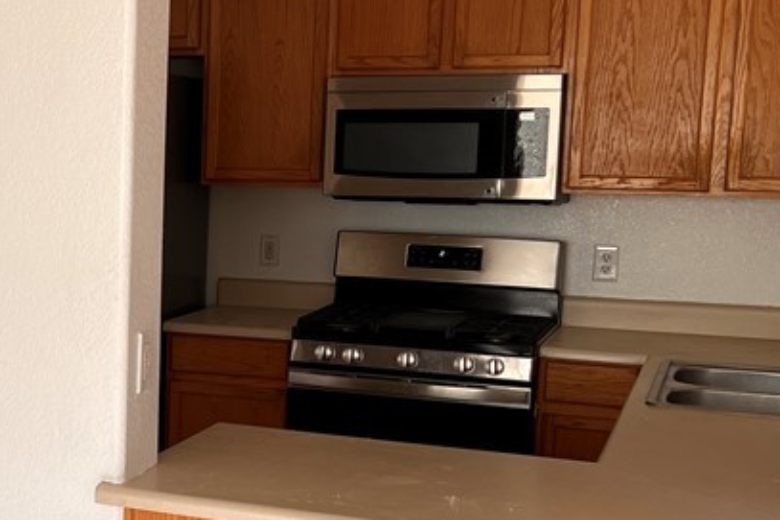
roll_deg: -0.7
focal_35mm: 68
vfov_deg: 19.9
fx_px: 1473
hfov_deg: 28.2
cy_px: 349
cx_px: 34
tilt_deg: -9.0
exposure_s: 1/231
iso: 40
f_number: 1.5
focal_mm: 5.7
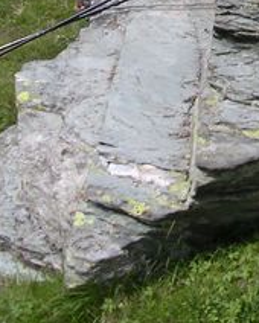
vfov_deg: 15.8
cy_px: -152
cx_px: 363
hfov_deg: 13.2
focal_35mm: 112
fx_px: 1072
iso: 100
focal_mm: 5.8
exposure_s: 1/210
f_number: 5.6
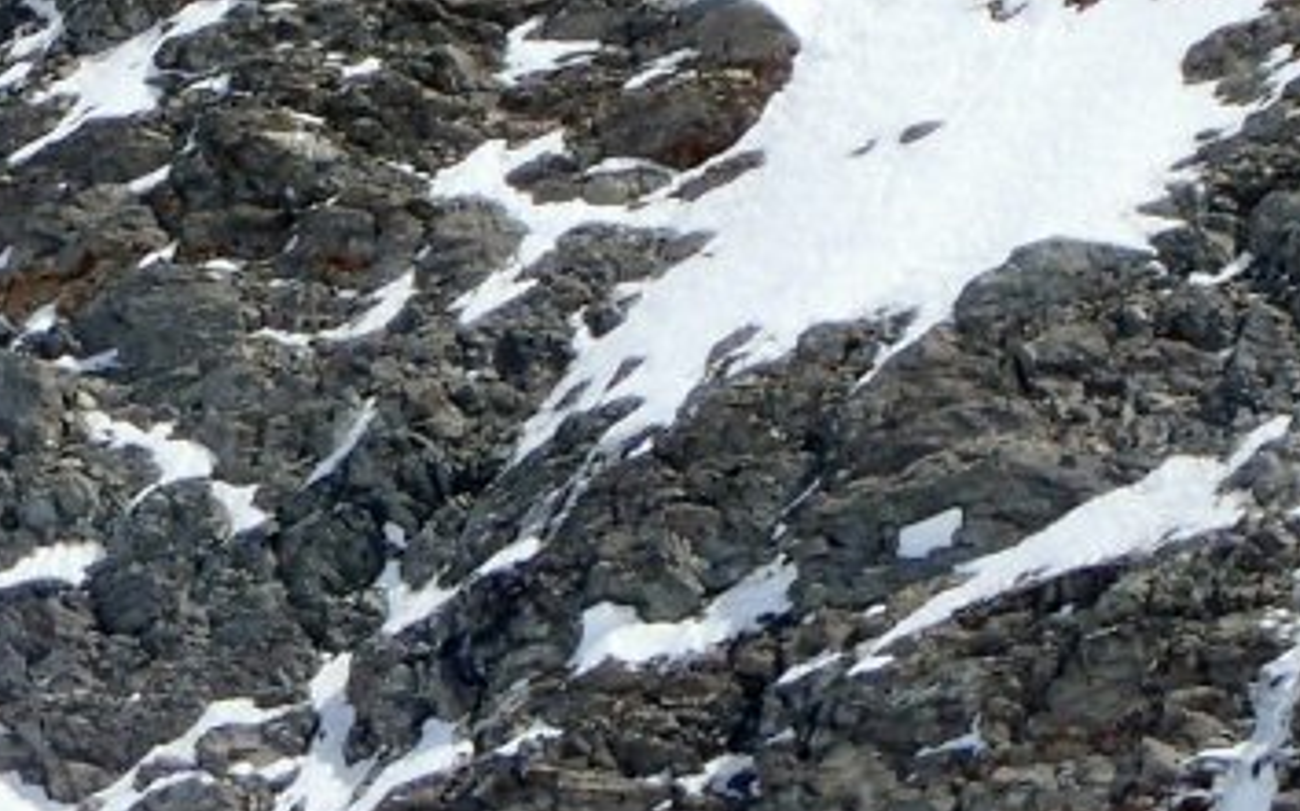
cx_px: 332
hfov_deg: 5.3
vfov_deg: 3.3
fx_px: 14132
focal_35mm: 399
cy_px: -771
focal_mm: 18
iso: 100
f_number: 6.3
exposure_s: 1/400
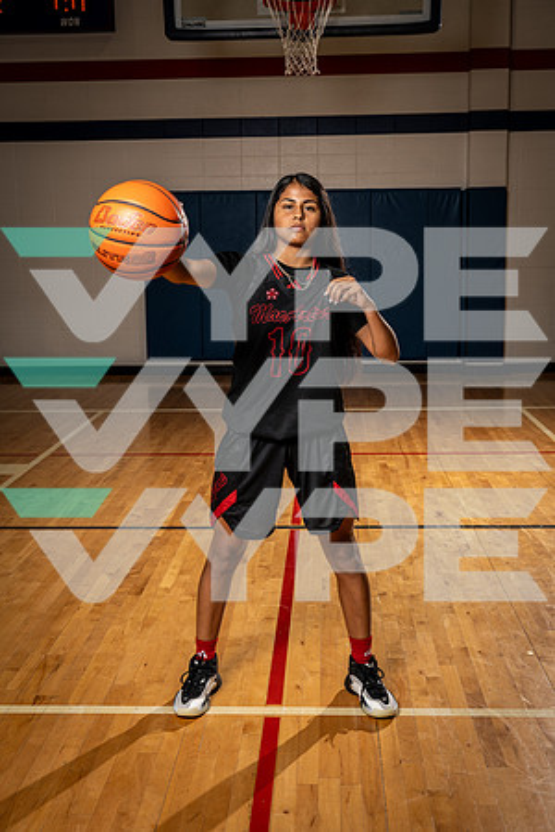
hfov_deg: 30.5
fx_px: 1017
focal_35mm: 44
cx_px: 278
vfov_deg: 44.5
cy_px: 416
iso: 125
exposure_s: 1/250
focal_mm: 44
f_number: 5.6
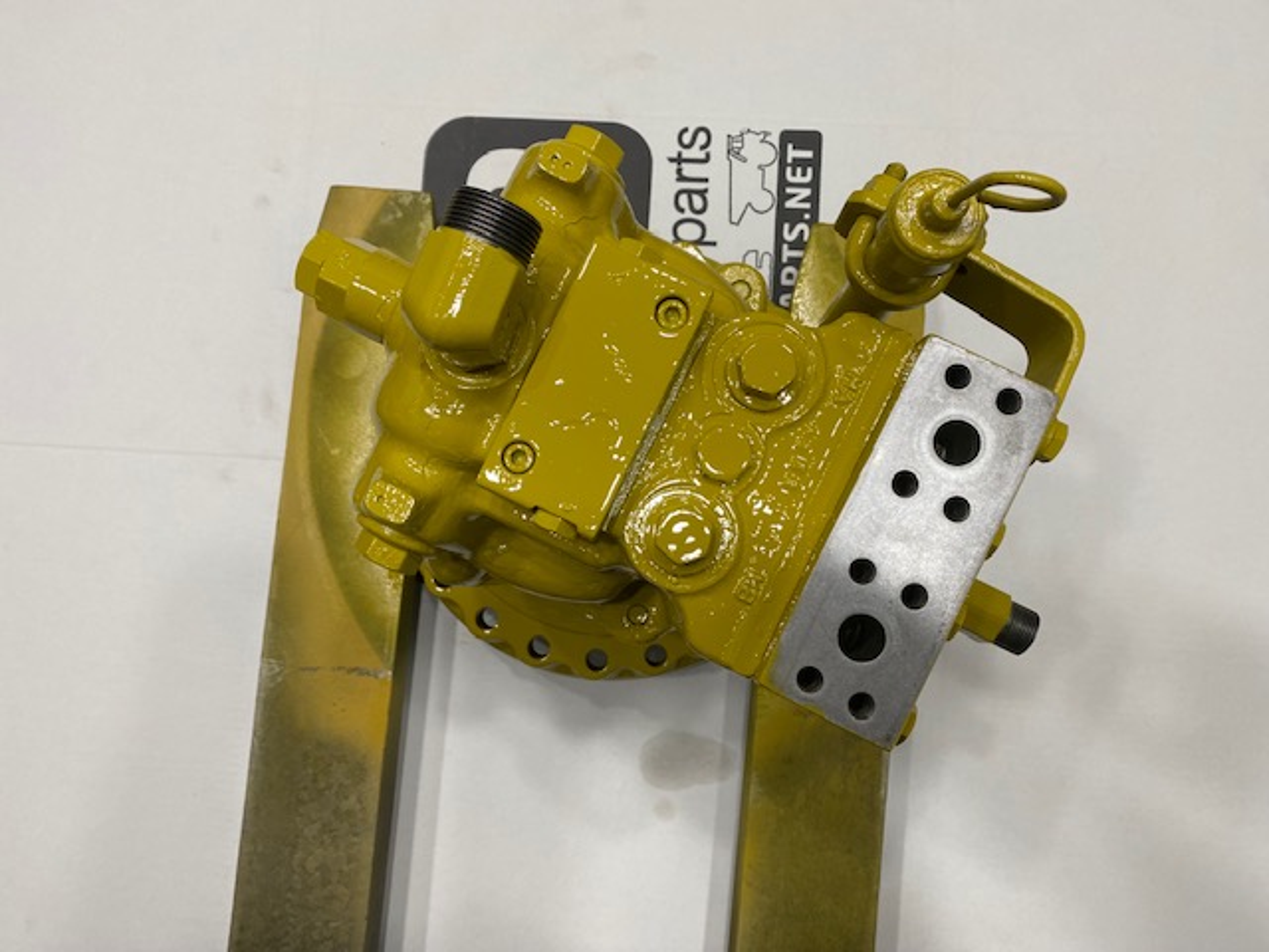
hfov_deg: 67.3
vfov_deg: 53.1
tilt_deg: -84.0
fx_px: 953
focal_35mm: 26
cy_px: 476
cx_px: 634
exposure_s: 1/100
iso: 80
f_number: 1.8
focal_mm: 4.25
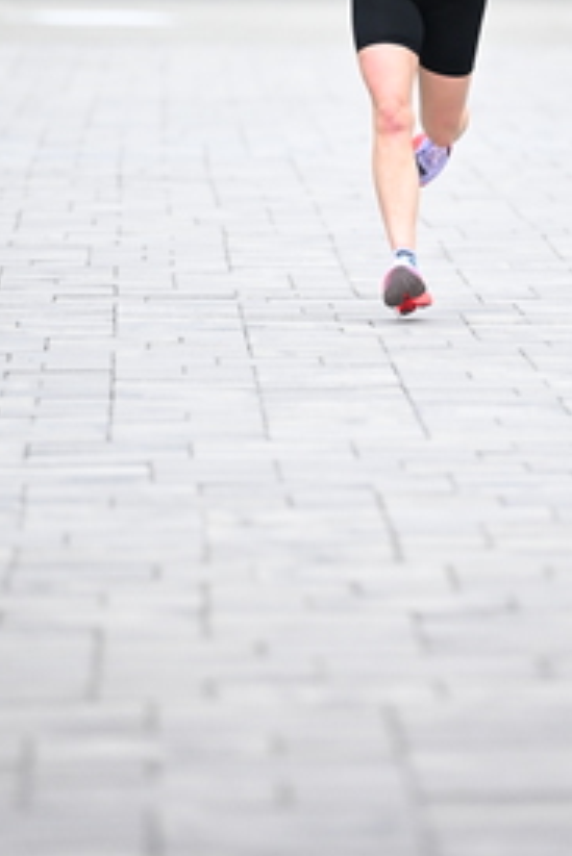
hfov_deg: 3.4
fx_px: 9544
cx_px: 427
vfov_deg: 5.1
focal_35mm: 401
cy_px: 159
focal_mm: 200
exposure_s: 1/800
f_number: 2.8
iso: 1600
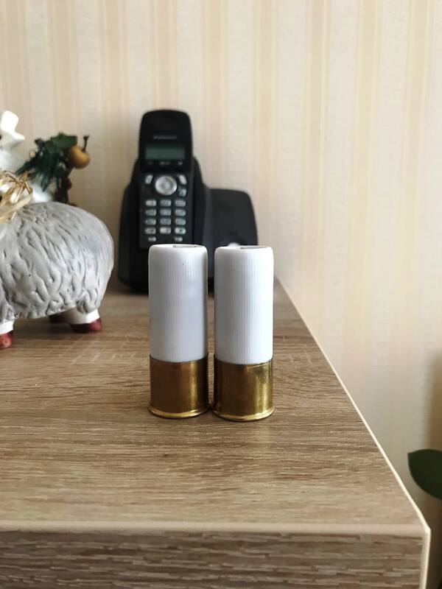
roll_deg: -0.7
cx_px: 221
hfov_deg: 49.7
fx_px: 477
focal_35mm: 28
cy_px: 294
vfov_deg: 63.4
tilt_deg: -9.8
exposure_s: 1/20
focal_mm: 3.99
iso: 40
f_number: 1.8
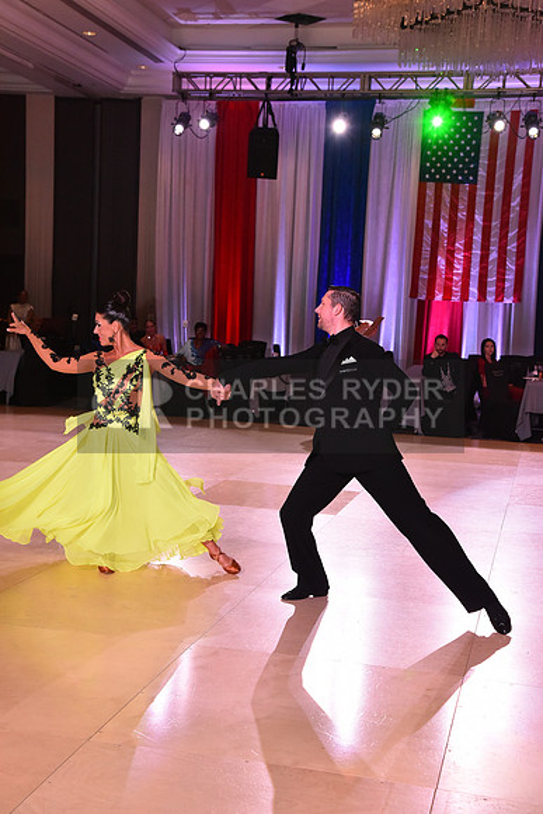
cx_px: 272
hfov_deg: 26.0
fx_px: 1176
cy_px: 407
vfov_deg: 38.2
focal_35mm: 52
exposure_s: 1/320
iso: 2500
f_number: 6.3
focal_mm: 52
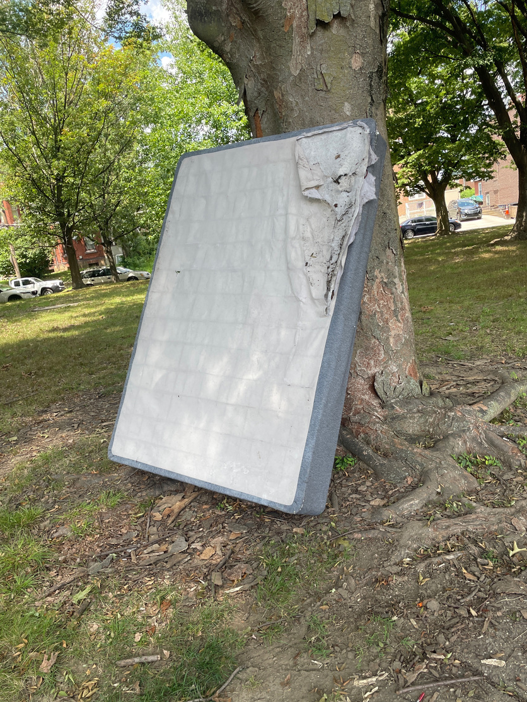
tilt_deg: -12.1
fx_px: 568
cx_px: 270
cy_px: 376
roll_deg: +8.5
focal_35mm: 28
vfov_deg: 63.4
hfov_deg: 49.8
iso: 50
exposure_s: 1/575
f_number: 1.6
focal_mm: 4.2
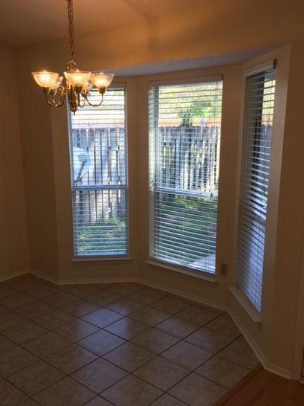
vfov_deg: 53.9
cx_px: 130
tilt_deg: -13.6
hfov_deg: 41.7
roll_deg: +1.2
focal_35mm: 34
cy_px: 222
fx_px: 398
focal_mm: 4.15
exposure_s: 1/60
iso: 32
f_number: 2.2
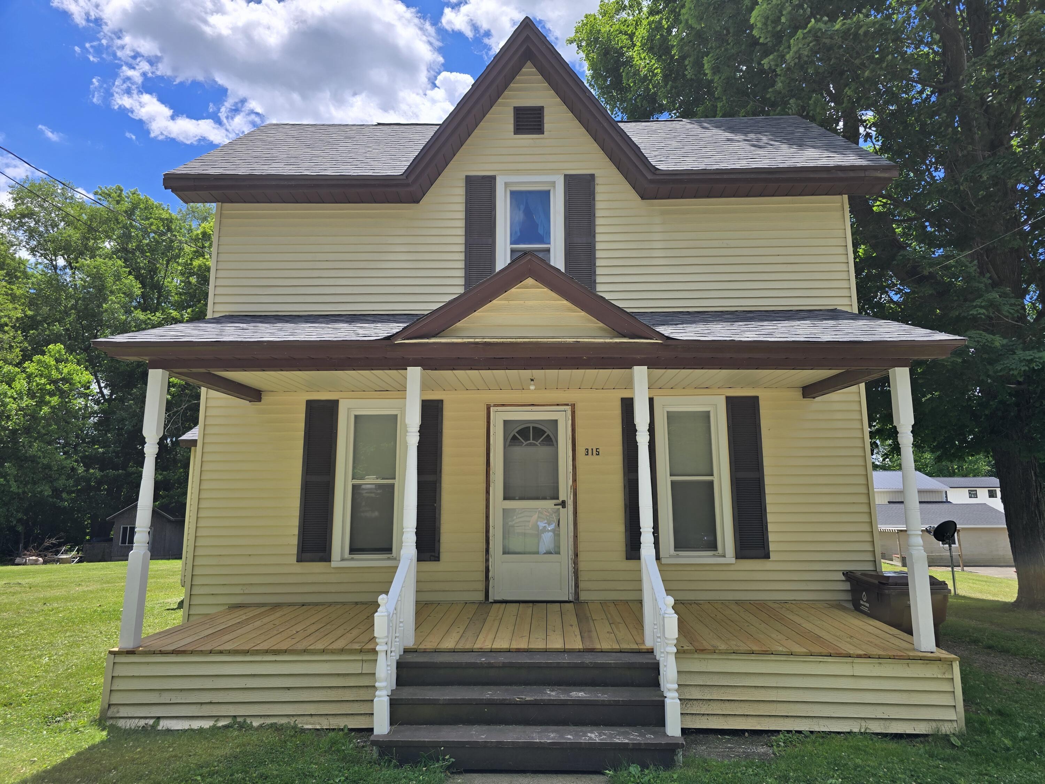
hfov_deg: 73.9
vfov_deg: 58.9
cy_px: 392
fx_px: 694
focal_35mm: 23
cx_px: 522
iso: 12
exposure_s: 1/1041
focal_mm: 6.3
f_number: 1.7
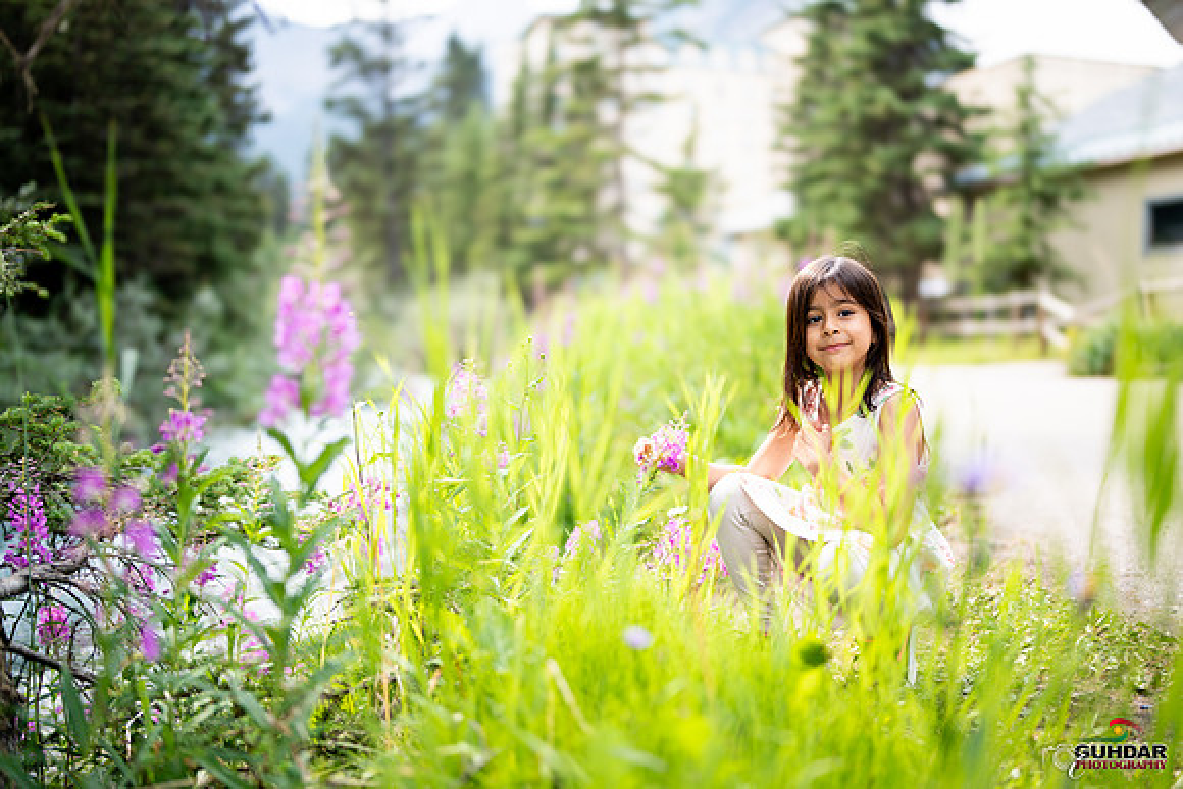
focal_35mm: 35
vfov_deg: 37.9
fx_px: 1150
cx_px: 592
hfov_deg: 54.4
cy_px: 394
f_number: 1.2
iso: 200
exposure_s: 1/4000
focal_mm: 35
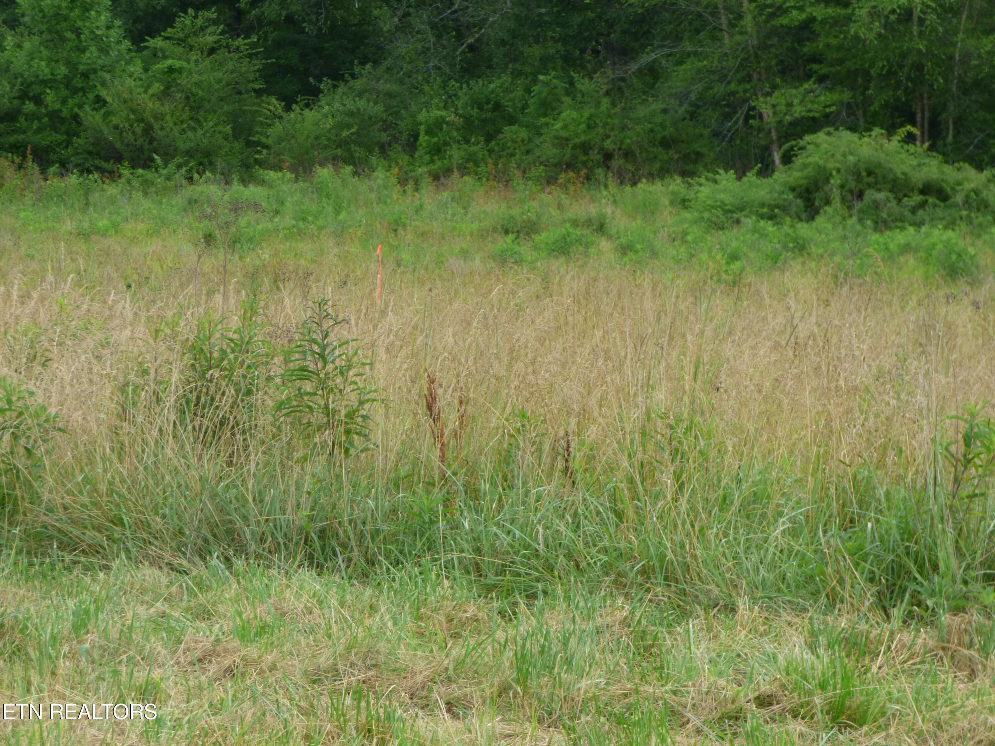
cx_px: 498
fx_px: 5088
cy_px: 373
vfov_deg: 8.4
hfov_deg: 11.2
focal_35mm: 177
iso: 200
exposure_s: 1/250
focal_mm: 28.9
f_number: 5.4
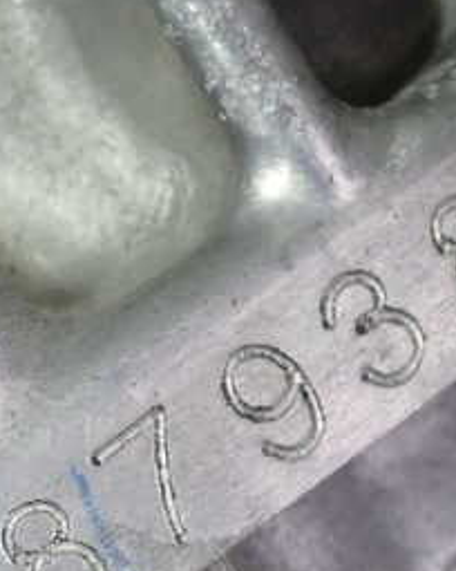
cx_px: 110
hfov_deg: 9.5
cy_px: 441
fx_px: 2750
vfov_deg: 11.8
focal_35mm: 163
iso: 200
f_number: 3.9
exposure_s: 1/125
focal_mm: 12.73
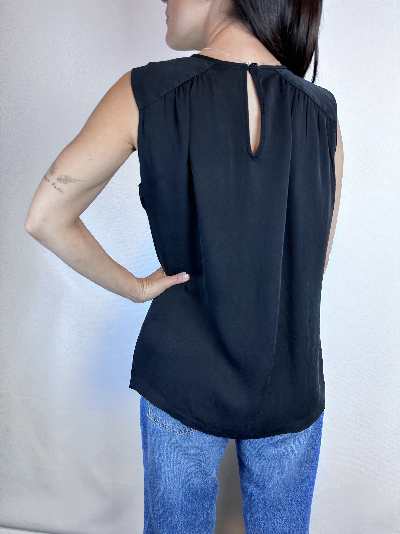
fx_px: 370
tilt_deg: -13.3
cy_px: 267
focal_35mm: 24
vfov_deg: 71.6
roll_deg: +1.3
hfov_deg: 56.8
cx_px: 200
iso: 80
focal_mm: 6.86
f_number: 1.78
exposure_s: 1/279
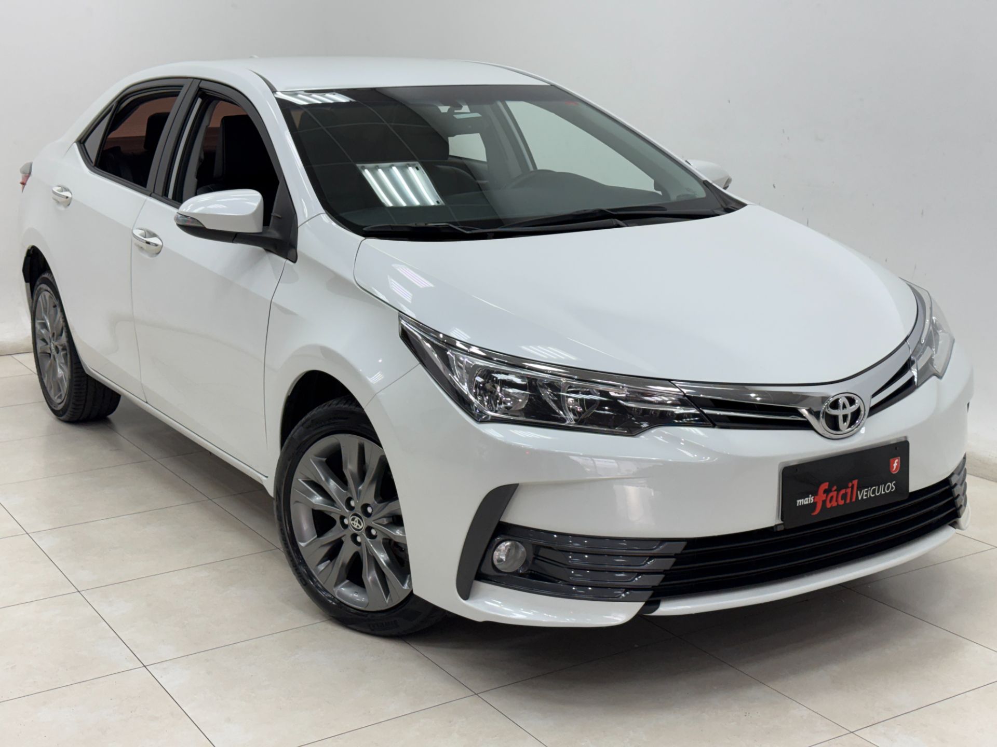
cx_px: 498
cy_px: 374
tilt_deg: -12.5
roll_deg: +1.1
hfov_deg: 39.7
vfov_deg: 30.3
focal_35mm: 48
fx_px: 1382
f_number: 1.78
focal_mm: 6.76
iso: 160
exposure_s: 1/120
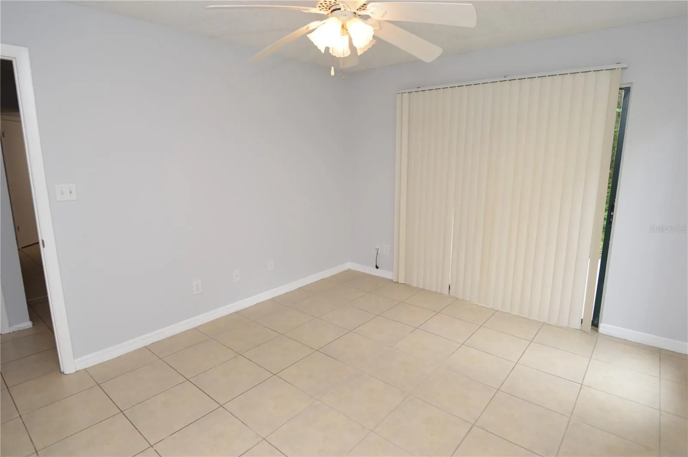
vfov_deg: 67.3
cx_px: 344
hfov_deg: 90.1
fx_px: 344
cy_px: 228
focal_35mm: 18
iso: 400
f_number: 4.5
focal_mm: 12
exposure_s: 1/80
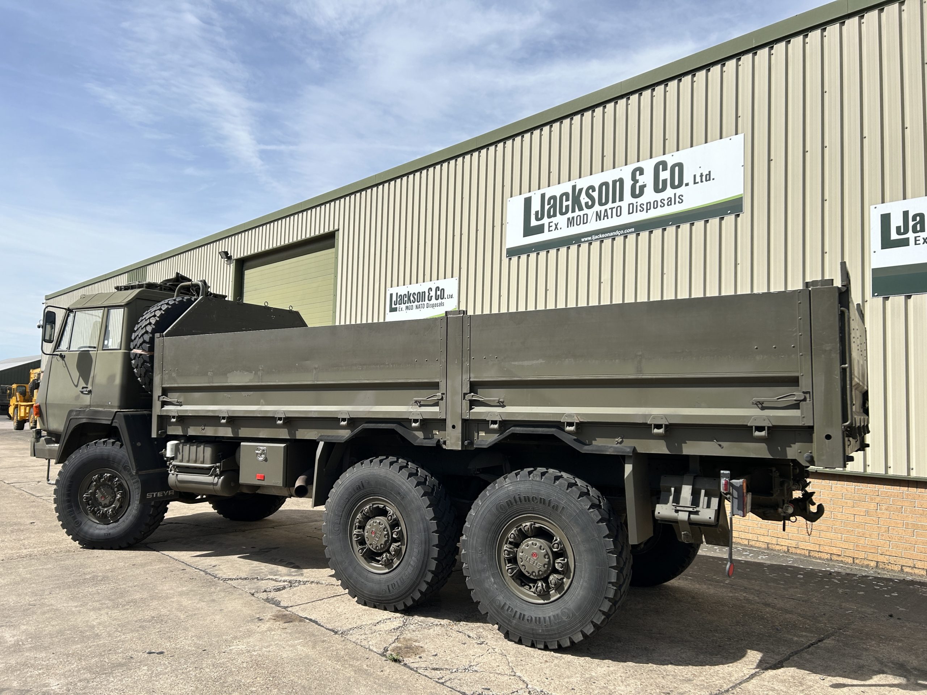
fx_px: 696
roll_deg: -2.3
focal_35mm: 26
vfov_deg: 53.1
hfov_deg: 67.3
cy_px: 348
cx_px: 464
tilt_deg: +3.1
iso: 50
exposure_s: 1/5319
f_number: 1.5
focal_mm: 5.7
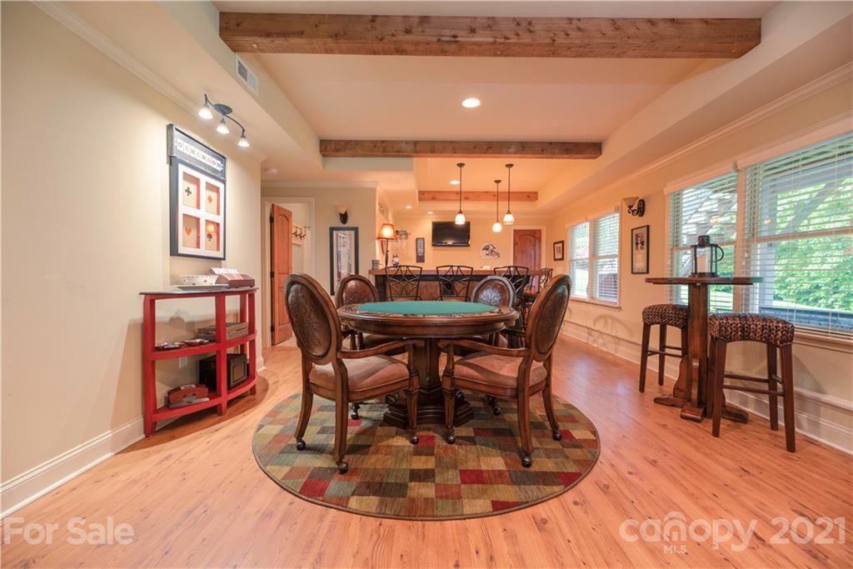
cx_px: 426
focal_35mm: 14
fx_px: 332
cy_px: 284
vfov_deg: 81.2
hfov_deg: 104.2
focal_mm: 14
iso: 320
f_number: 5.6
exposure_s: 1/15
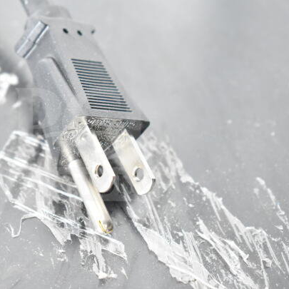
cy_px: 144
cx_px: 79
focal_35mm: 106
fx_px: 998
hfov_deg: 16.4
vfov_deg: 16.5
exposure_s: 1/100
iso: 7200
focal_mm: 55
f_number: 5.6
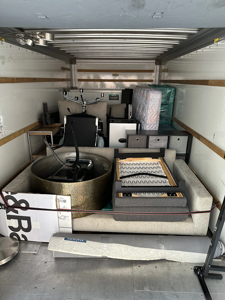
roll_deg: +2.1
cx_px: 112
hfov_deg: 56.8
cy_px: 150
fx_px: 208
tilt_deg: -22.3
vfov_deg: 71.6
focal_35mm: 24
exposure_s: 1/60
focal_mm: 6.86
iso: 320
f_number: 1.78
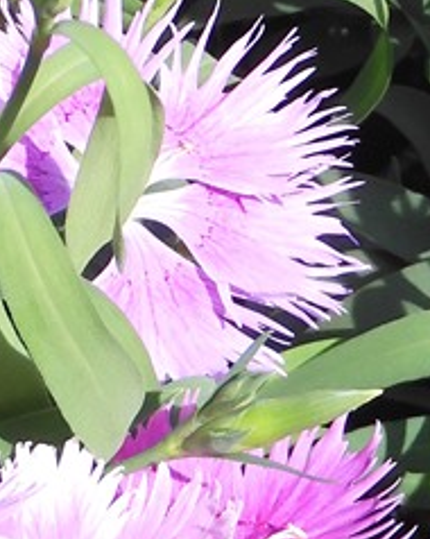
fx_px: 844
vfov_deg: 33.0
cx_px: 20
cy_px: 514
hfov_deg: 27.3
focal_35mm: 53
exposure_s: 1/800
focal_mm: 4.3
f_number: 3.4
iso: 100
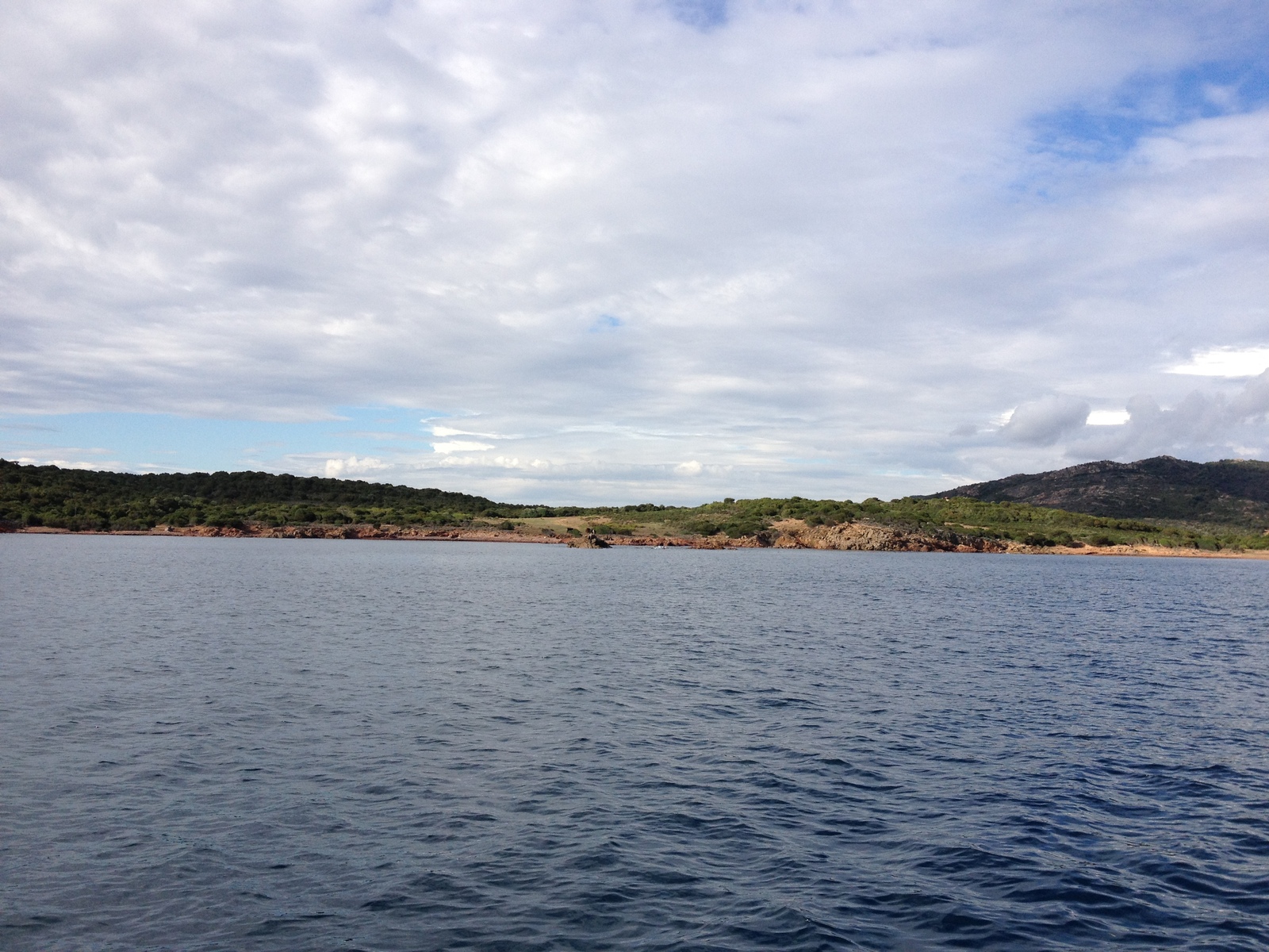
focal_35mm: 35
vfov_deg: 40.7
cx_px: 634
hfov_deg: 52.6
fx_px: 1283
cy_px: 476
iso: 64
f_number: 2.4
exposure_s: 1/1727
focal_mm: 4.28
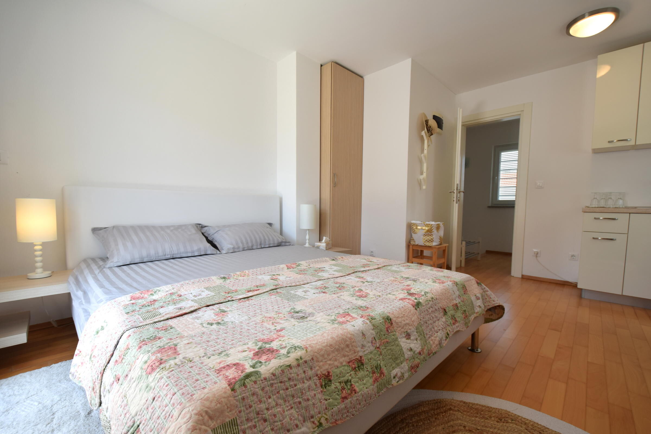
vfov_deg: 77.3
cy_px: 217
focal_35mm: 15
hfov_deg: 100.4
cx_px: 326
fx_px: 271
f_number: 5
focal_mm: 10
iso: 200
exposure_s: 1/80
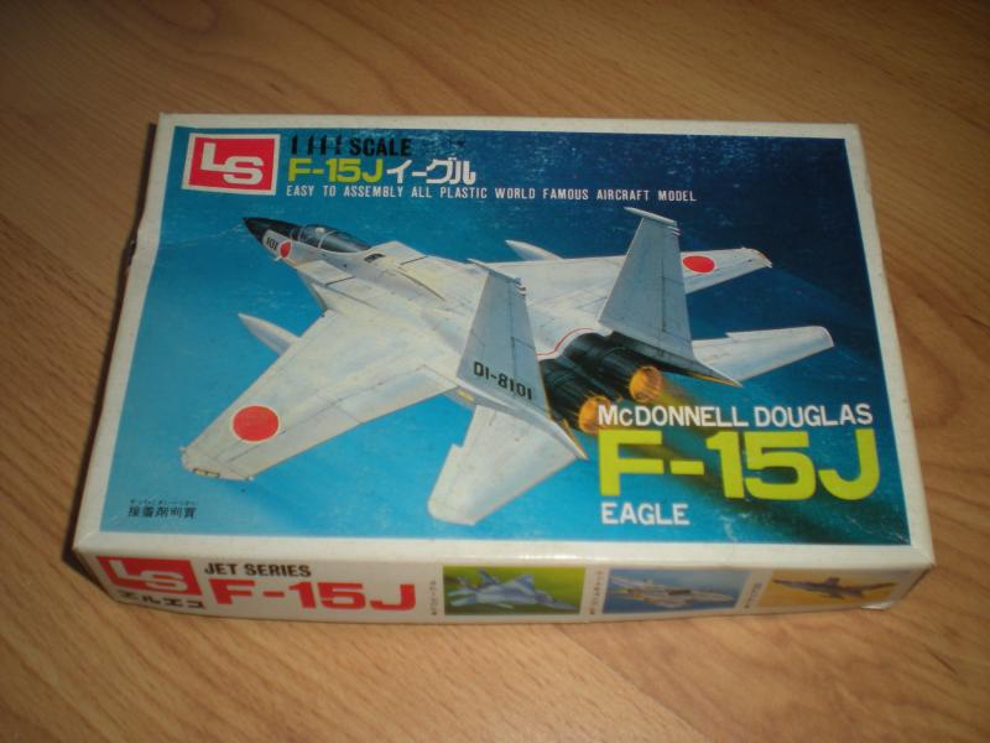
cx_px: 495
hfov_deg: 49.0
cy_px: 372
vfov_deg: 37.7
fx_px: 1087
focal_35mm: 38
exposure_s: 1/60
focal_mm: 6.3
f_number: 3.1
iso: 64
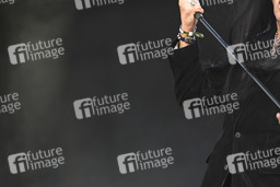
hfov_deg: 12.2
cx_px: 226
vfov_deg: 8.2
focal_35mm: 167
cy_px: 24
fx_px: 1300
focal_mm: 95
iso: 320
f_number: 2.8
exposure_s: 1/400
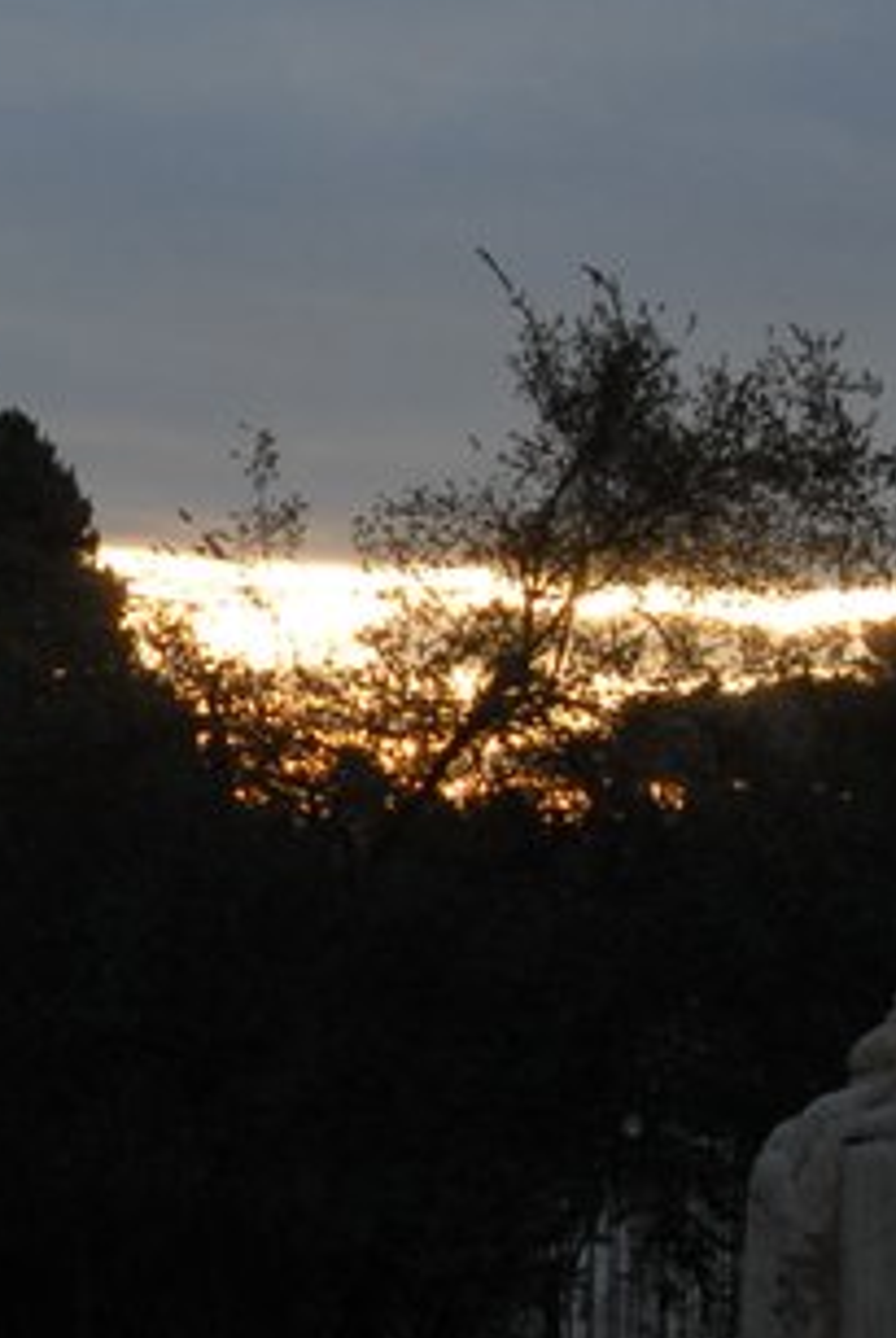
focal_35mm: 234
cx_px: -402
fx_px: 8706
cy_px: 369
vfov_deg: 8.8
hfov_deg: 5.8
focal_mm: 32
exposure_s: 1/250
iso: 200
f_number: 8
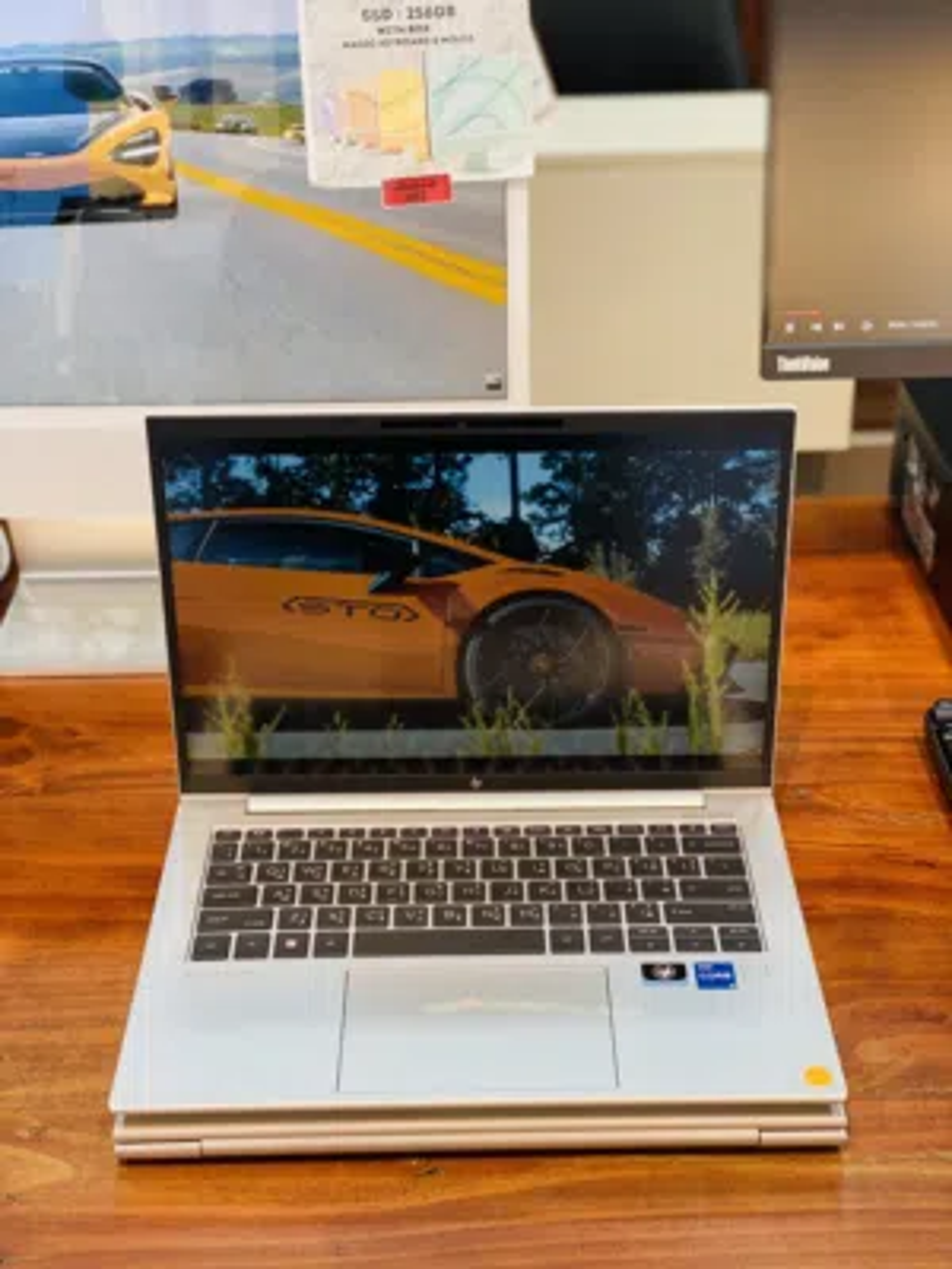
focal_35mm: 52
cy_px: 634
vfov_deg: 36.8
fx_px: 1907
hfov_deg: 28.0
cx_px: 476
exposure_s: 1/100
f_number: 2
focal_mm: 6
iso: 64
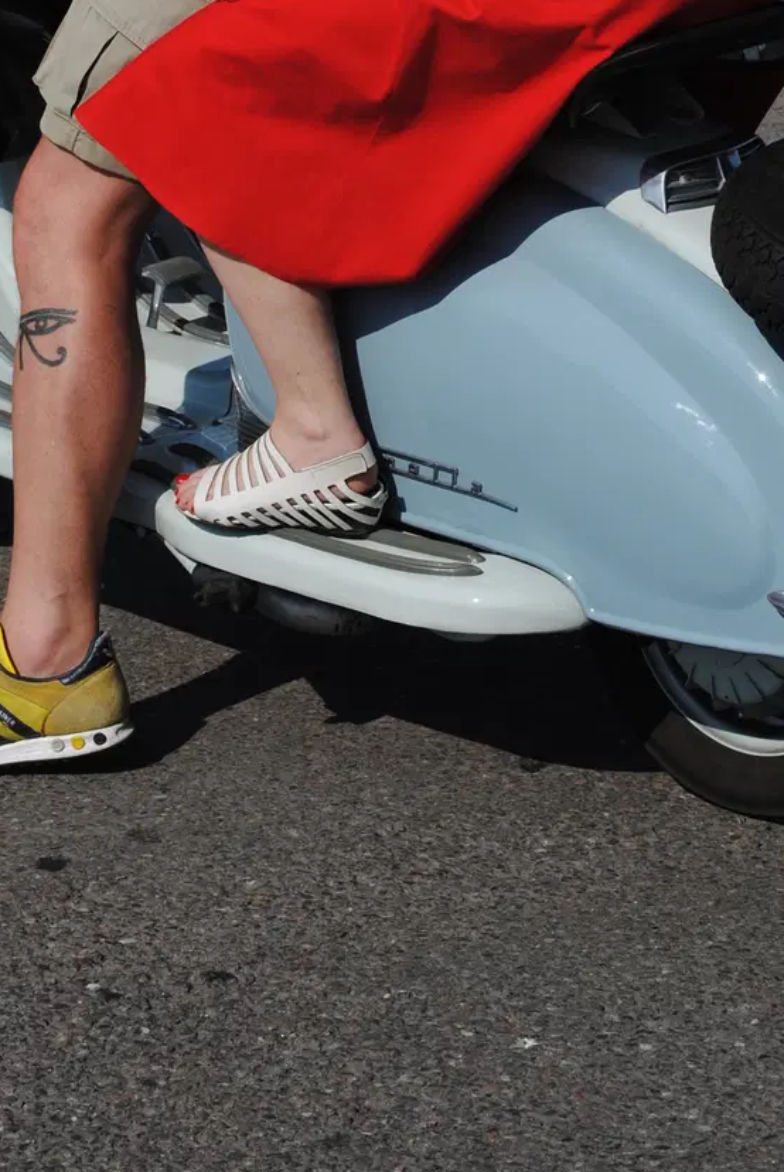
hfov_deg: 9.6
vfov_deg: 14.1
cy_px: -13
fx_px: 4659
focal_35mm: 143
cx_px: 427
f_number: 9
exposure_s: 1/320
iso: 100
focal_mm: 44
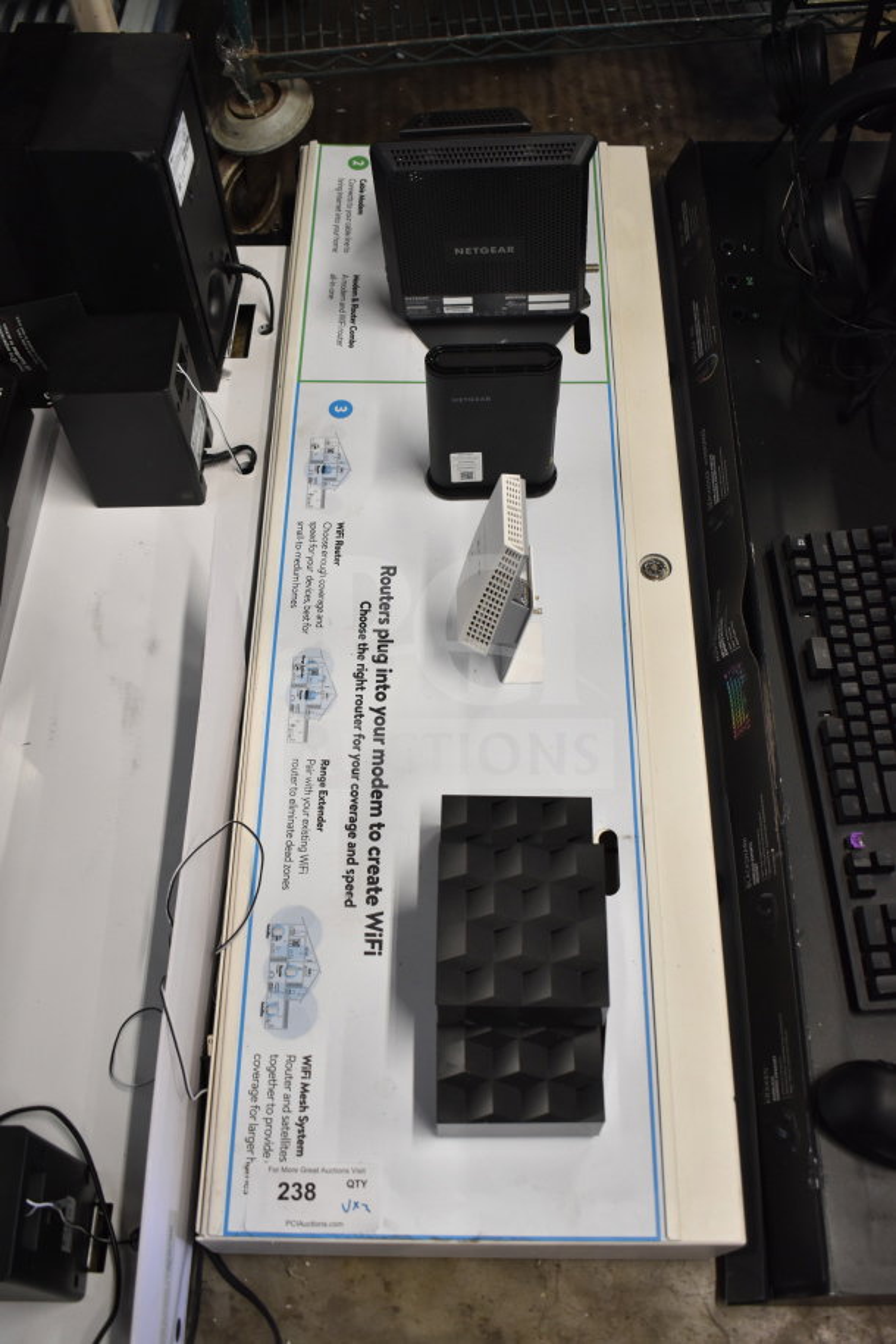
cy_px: 672
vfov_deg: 55.1
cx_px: 448
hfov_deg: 38.4
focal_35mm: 34
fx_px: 1288
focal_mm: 23
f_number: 3.8
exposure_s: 1/40
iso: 900
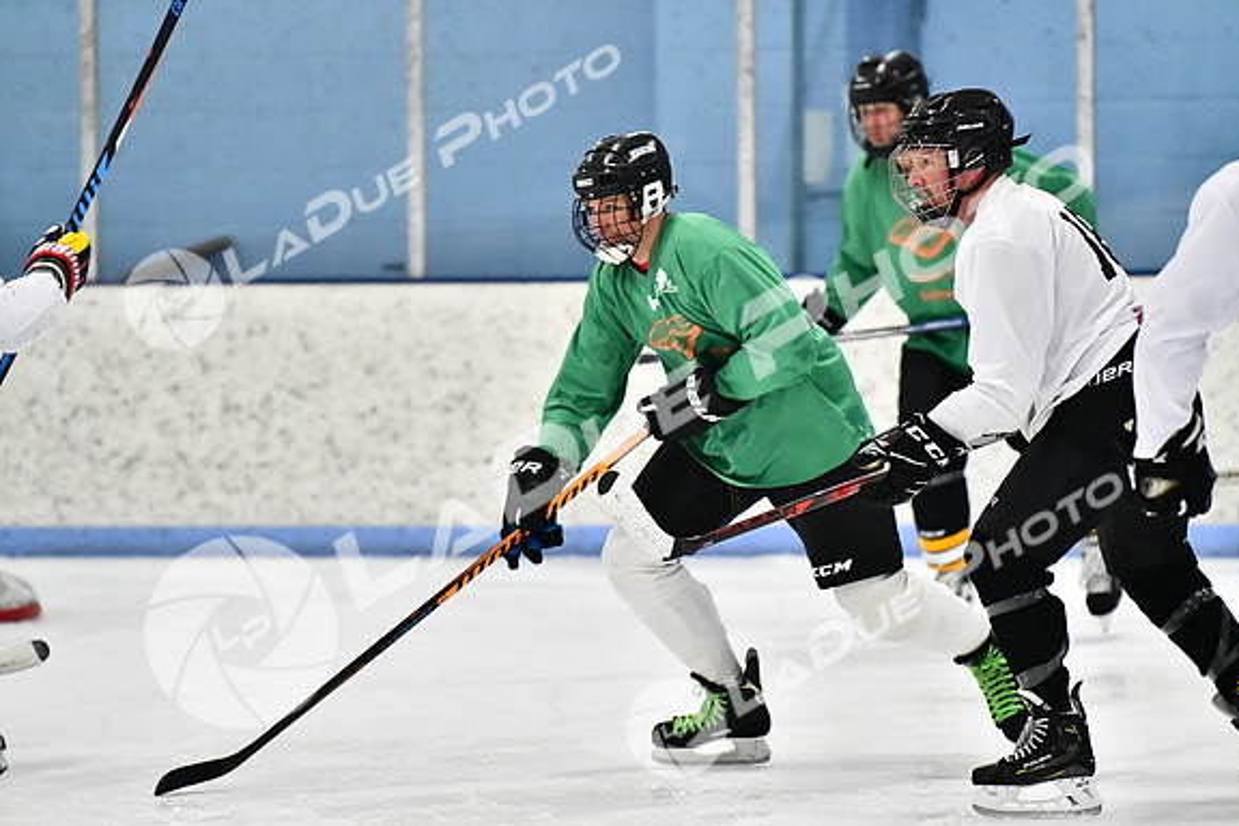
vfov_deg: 4.6
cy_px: 412
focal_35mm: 302
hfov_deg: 6.8
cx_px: 622
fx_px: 10393
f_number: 2.8
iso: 6400
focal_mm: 200
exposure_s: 1/1600
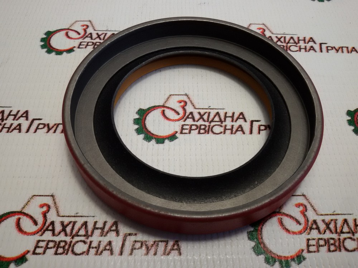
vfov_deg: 45.4
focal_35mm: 31
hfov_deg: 58.4
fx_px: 321
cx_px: 179
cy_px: 134
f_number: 2.4
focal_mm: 2.93
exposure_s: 1/100
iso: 80
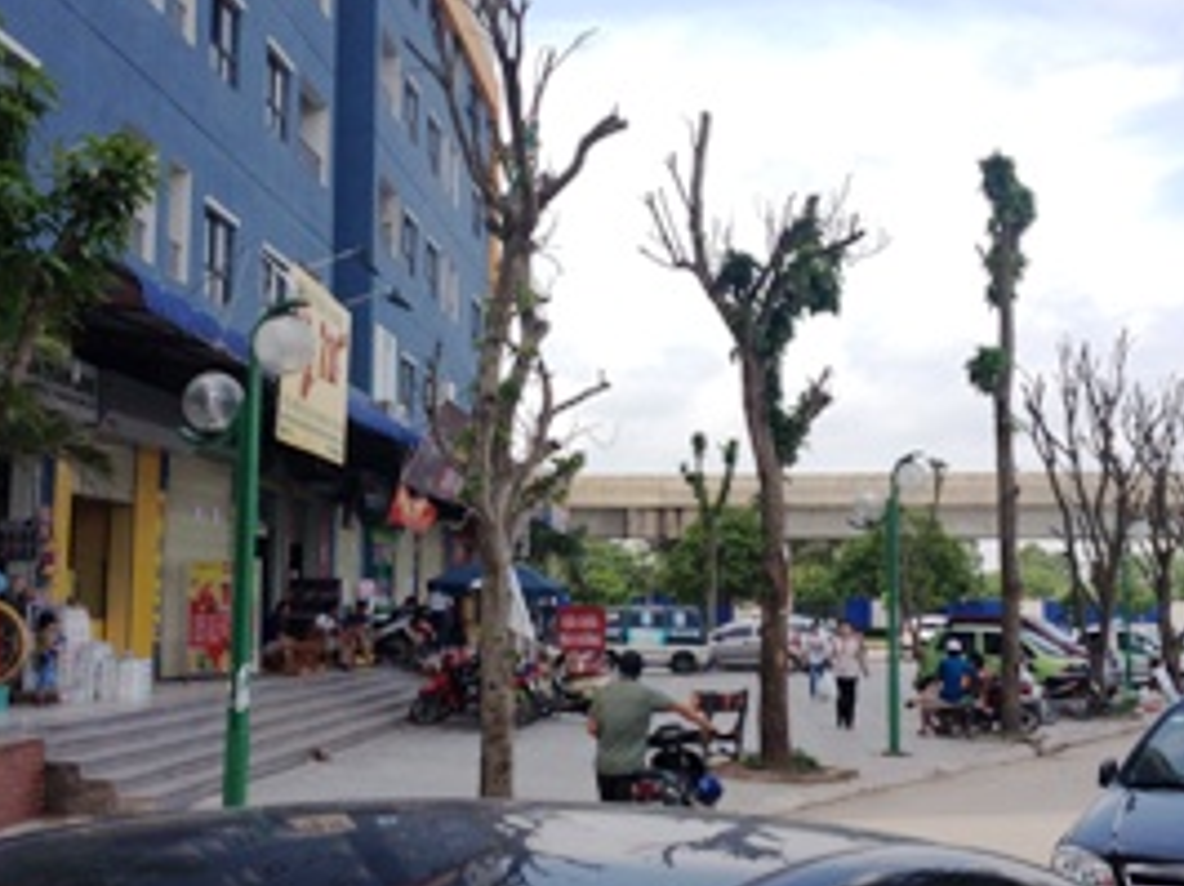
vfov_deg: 24.8
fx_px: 2016
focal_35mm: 59
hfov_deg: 32.7
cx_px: 614
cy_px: 401
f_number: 2.4
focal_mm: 4.28
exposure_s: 1/1175
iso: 50
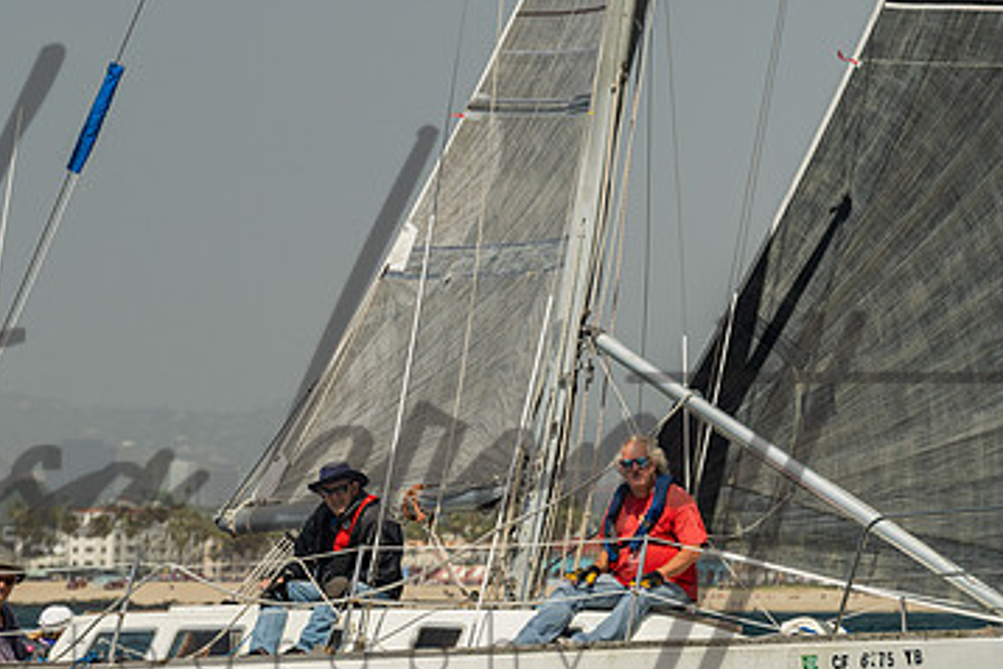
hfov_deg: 6.3
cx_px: 441
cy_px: 453
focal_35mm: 327
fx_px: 9114
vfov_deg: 4.2
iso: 320
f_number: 6.3
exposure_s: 1/800
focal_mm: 160
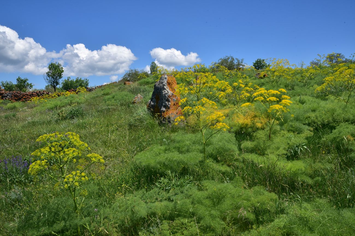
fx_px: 493
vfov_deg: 27.0
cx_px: 178
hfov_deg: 39.6
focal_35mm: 50
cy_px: 118
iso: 160
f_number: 16
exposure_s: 1/125
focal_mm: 50
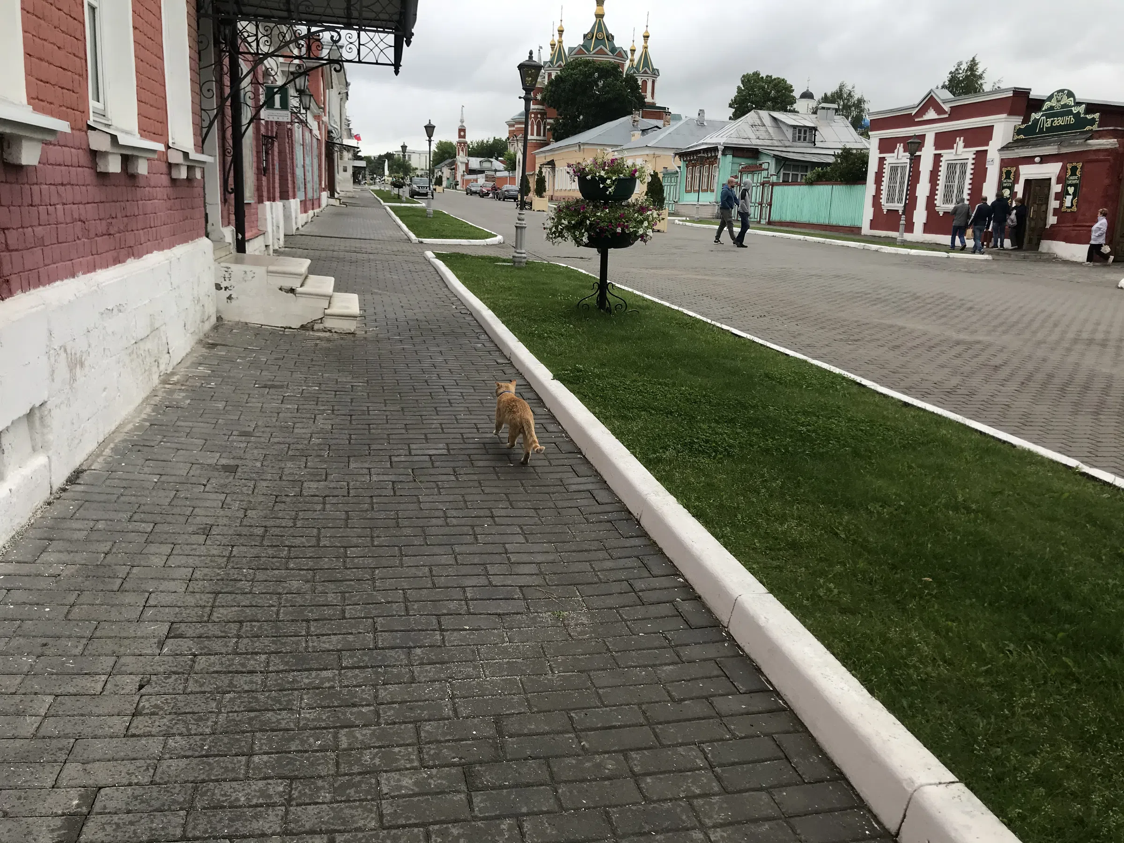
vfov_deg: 49.7
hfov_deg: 63.4
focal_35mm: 28
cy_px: 422
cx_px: 562
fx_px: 909
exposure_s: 1/467
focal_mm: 3.99
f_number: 1.8
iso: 20
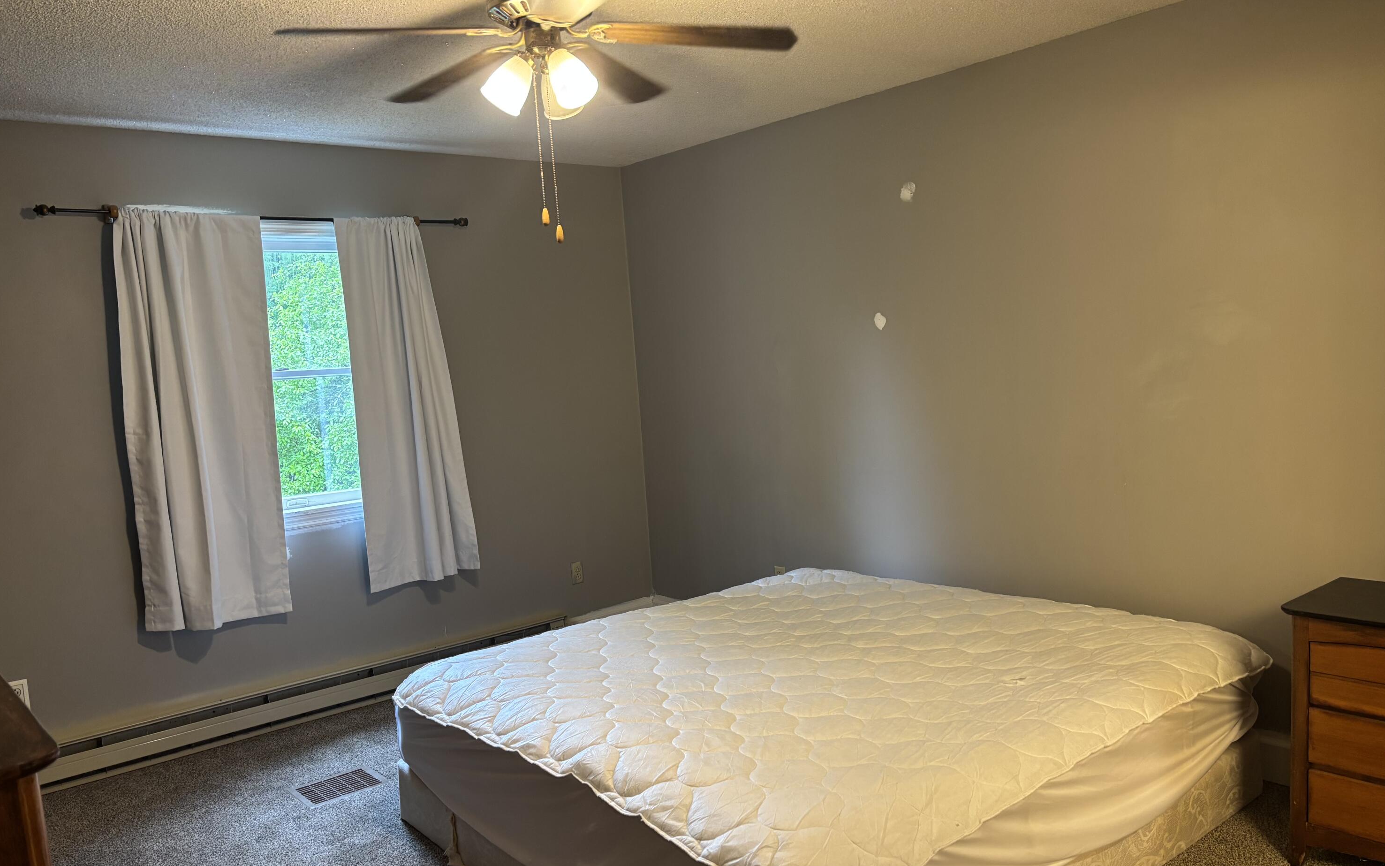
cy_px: 482
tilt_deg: -6.6
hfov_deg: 66.5
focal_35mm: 28
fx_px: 1057
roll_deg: +3.6
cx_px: 699
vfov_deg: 44.5
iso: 200
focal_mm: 5.96
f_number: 1.6
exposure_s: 1/60
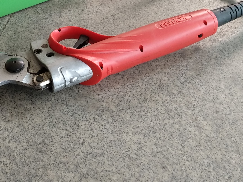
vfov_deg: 27.1
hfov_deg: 36.2
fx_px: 358
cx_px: 47
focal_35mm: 51
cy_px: 3
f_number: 2.2
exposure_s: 1/100
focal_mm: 3.81
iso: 250
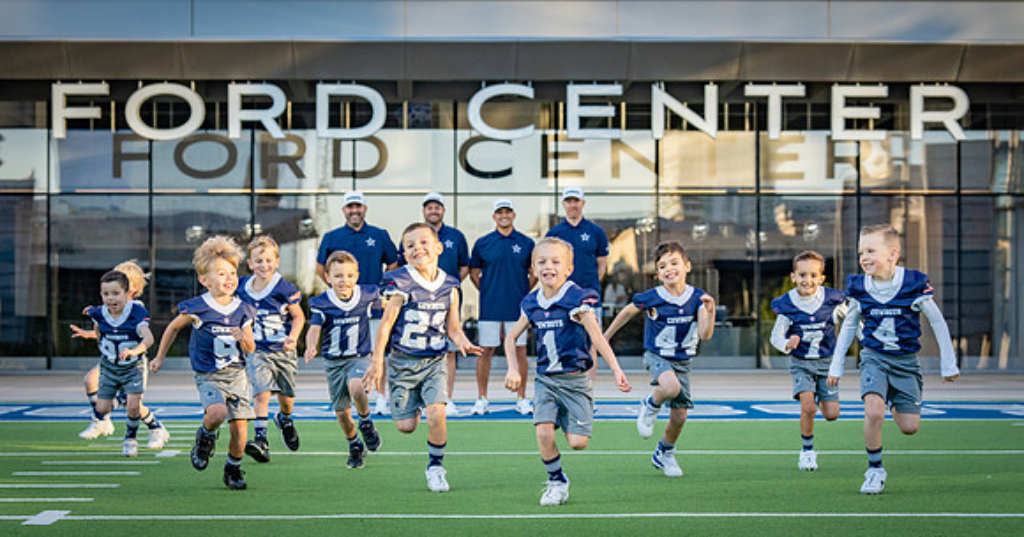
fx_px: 2324
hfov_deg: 24.8
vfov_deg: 13.2
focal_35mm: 87
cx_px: 468
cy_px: 344
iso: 1000
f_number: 4
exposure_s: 1/1250
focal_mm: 70
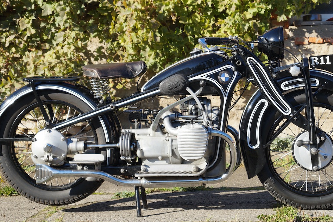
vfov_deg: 12.3
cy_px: 111
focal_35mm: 112
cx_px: 189
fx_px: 1033
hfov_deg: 18.3
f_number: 7.1
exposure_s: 1/250
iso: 100
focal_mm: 55
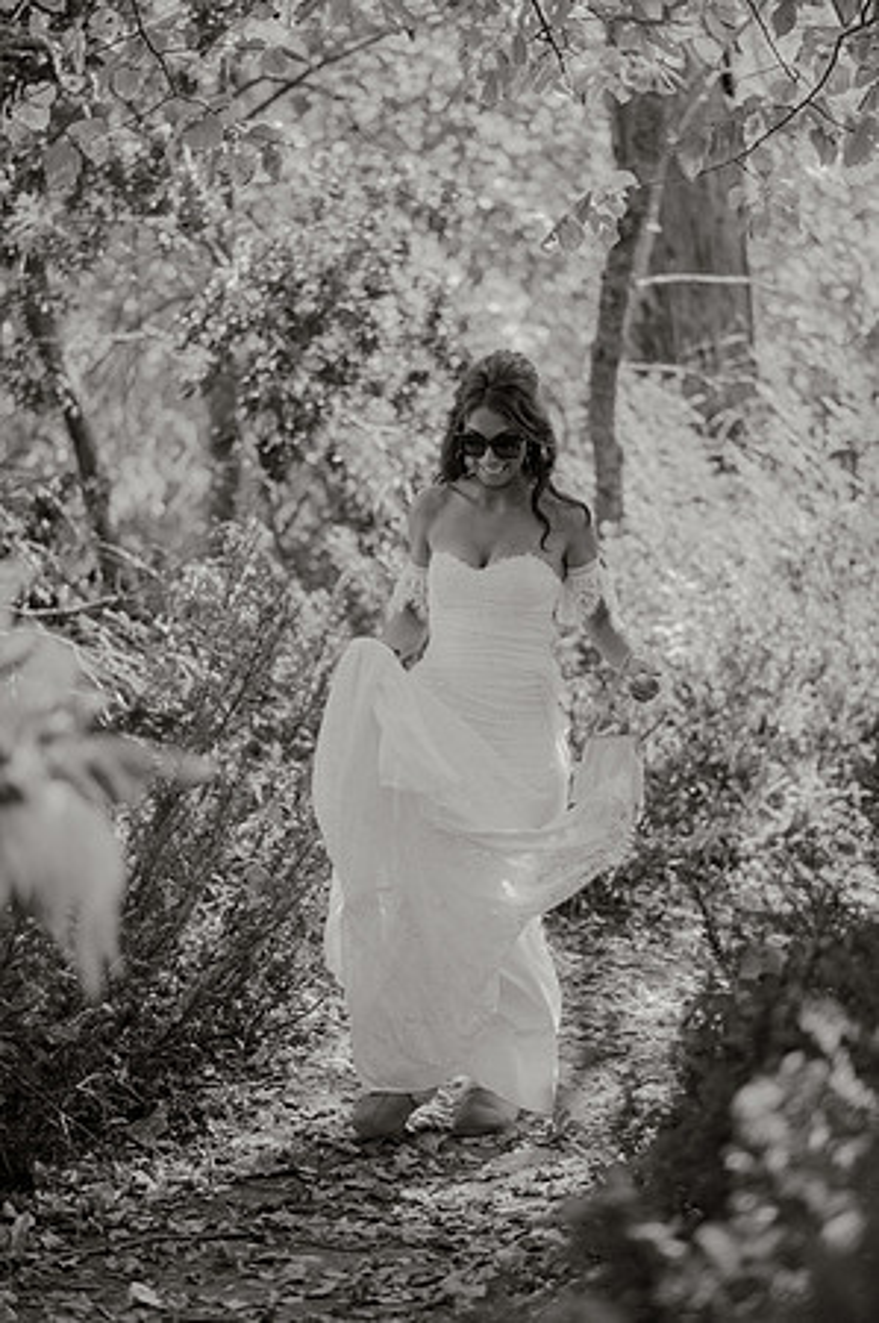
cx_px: 440
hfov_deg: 16.0
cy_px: 662
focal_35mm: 85
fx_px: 3120
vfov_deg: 23.9
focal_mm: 85
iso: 200
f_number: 2
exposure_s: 1/1250
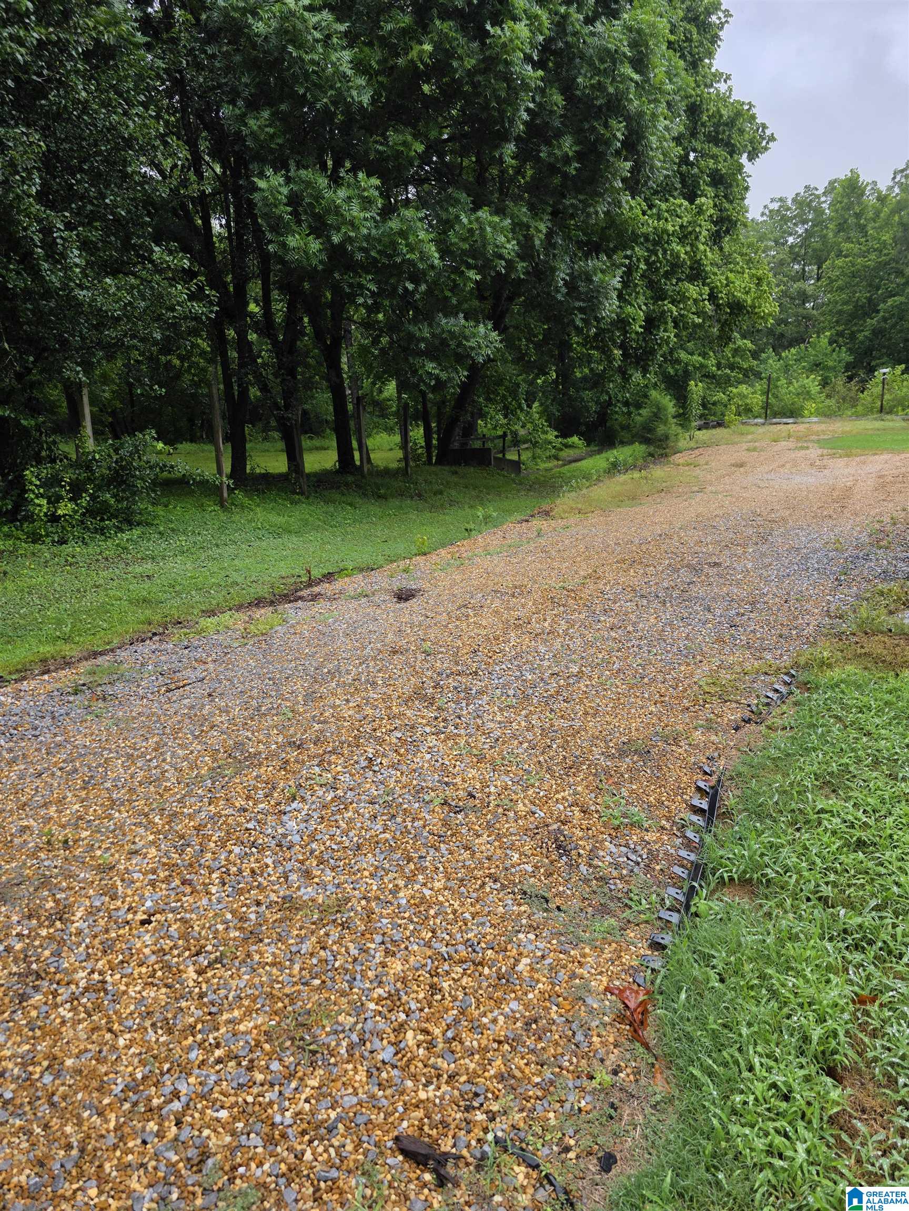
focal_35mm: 23
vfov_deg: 73.9
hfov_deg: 58.9
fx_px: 805
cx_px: 454
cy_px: 606
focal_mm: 6.3
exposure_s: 1/359
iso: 40
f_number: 1.7
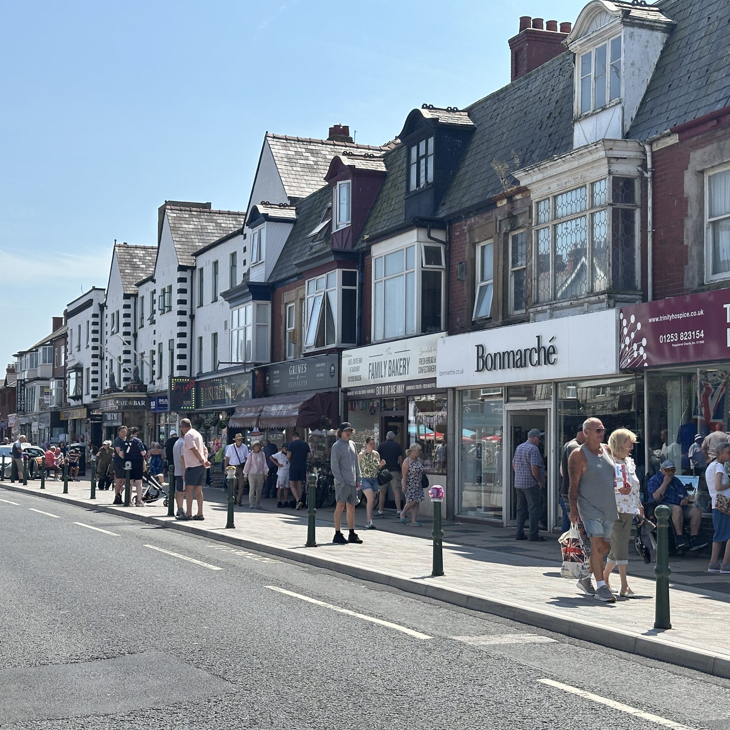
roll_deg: -0.5
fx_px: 1360
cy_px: 364
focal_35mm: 57
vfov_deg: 30.0
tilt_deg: +2.8
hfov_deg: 30.0
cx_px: 381
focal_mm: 6.86
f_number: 1.78
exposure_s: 1/4367
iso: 64
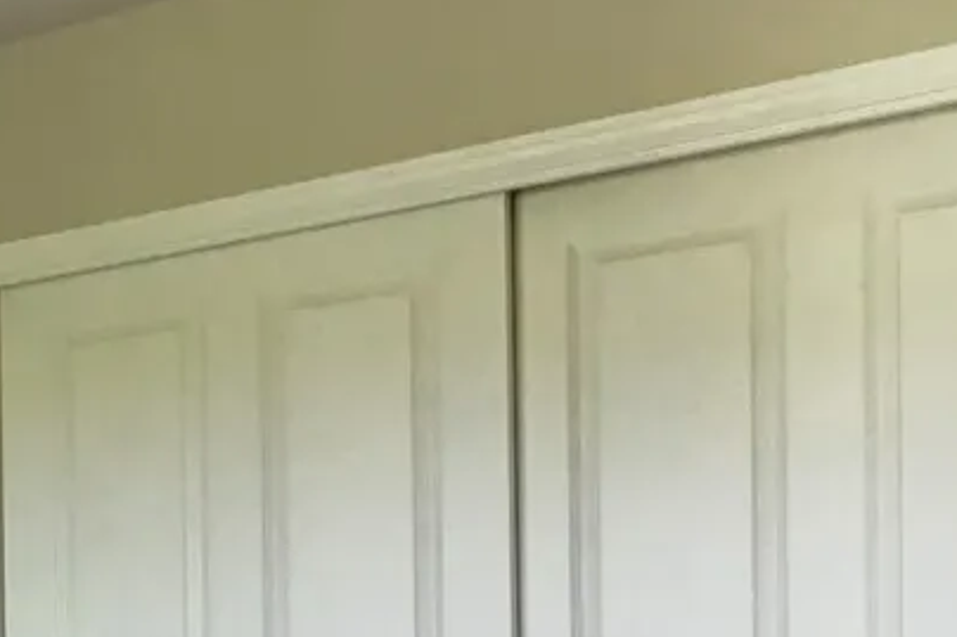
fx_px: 1674
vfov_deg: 19.9
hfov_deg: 28.4
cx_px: -146
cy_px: 821
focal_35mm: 63
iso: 3200
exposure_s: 1/13
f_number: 11
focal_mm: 10
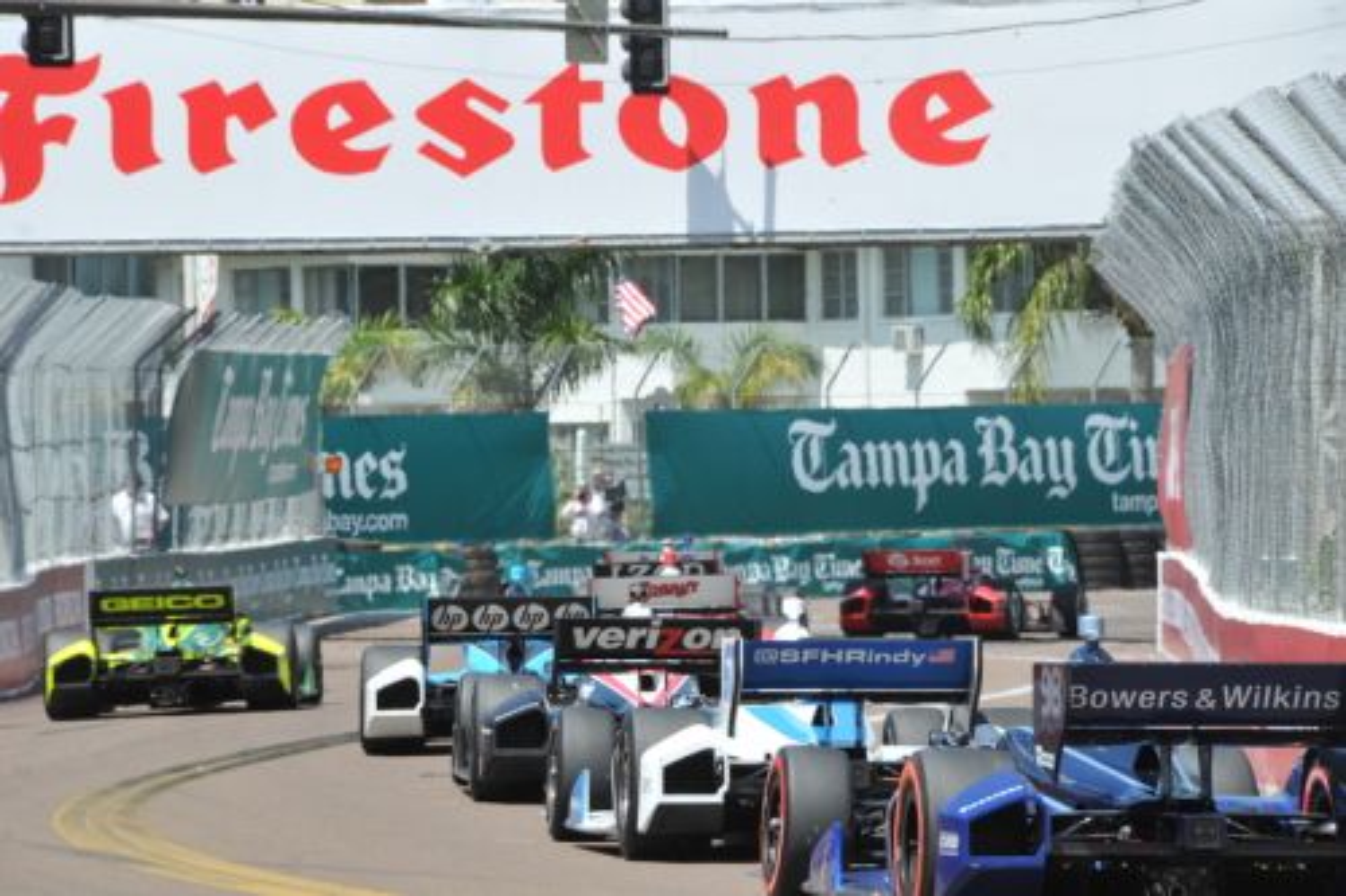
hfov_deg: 6.9
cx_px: 673
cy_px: 448
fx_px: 11212
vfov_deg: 4.6
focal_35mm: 300
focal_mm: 200
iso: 400
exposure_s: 1/640
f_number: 10
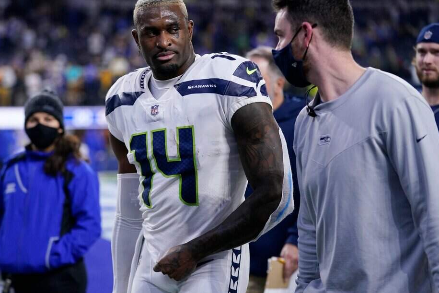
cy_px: 153
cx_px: 165
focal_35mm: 131
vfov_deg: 10.5
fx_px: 1598
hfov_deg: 15.6
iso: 2000
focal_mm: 100
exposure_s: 1/2000
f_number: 2.8
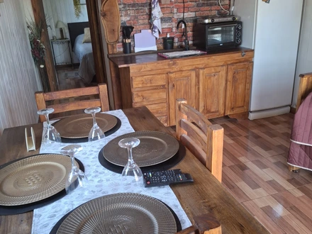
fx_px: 207
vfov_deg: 58.9
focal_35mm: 23
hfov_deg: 73.9
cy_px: 117
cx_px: 156
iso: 200
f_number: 1.8
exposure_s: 1/100
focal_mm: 5.54
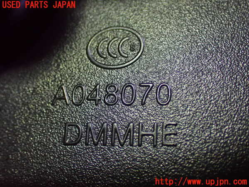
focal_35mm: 54
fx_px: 388
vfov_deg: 27.0
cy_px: 94
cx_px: 124
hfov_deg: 35.5
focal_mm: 9.65
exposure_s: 1/50
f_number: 3.3
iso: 1600
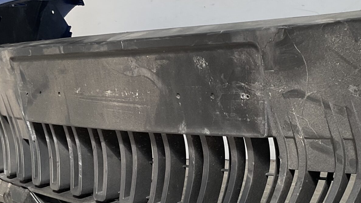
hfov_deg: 30.6
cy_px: 177
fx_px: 651
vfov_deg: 17.5
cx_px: 258
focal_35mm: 68
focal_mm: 3
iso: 16
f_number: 1.8
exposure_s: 1/274
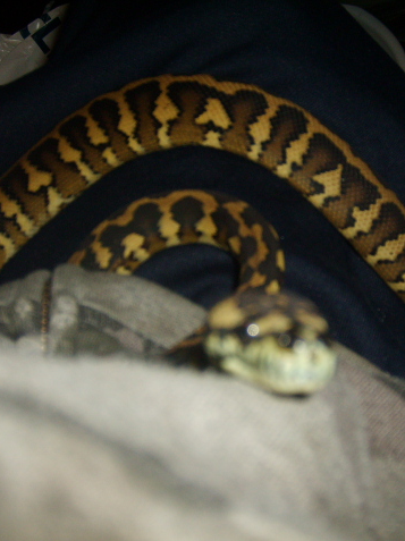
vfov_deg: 40.5
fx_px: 734
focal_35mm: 47
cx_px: 258
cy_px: 271
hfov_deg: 30.7
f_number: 2.8
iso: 100
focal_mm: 5.8
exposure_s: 1/45
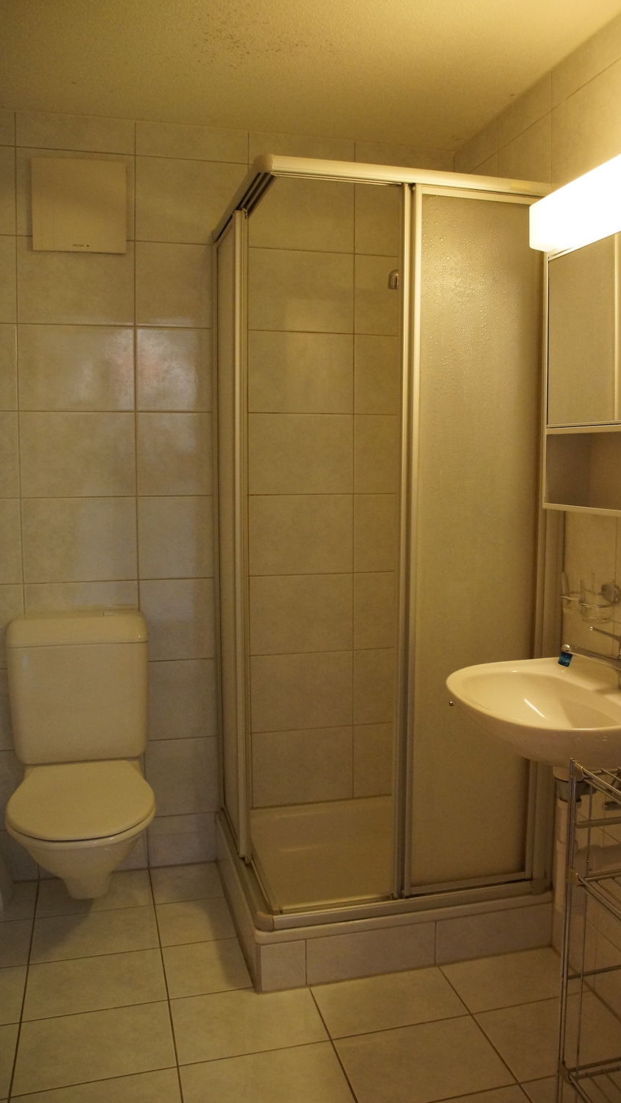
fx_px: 849
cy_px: 562
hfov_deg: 40.0
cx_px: 370
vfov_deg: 66.1
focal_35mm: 29
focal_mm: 18
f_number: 3.5
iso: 1600
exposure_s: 1/160
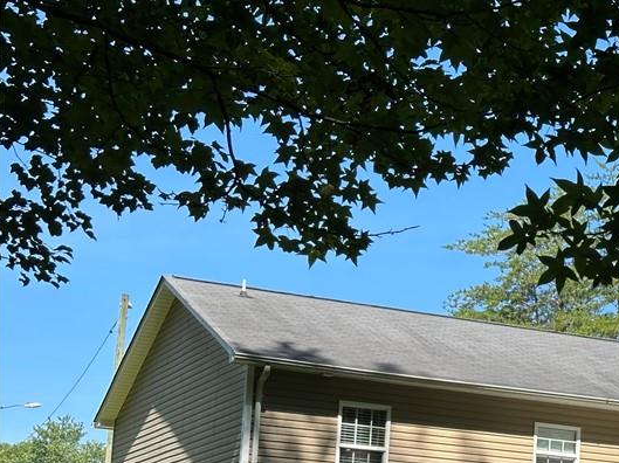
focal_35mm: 93
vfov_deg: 15.7
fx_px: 1662
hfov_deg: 20.5
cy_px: 412
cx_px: 596
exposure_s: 1/2028
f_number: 1.78
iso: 64
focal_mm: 6.86
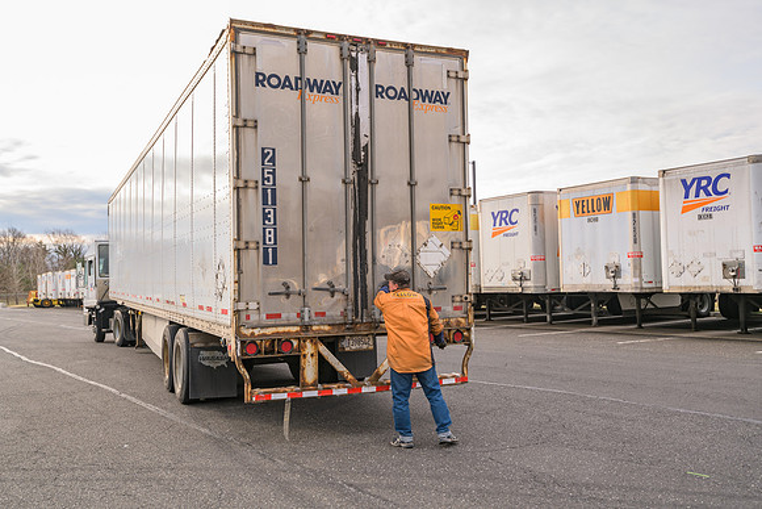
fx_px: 741
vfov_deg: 37.9
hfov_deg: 54.4
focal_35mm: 35
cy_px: 254
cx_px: 381
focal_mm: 35
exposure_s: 1/125
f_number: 4
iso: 64
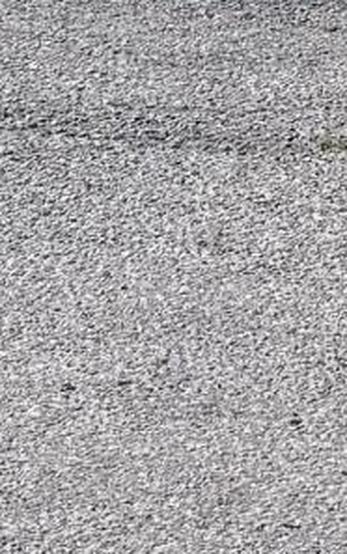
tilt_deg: -1.4
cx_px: 862
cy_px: -774
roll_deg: -1.2
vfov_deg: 7.6
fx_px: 3883
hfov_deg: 5.0
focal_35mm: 257
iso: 80
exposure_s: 1/5319
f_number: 1.78
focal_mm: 6.76
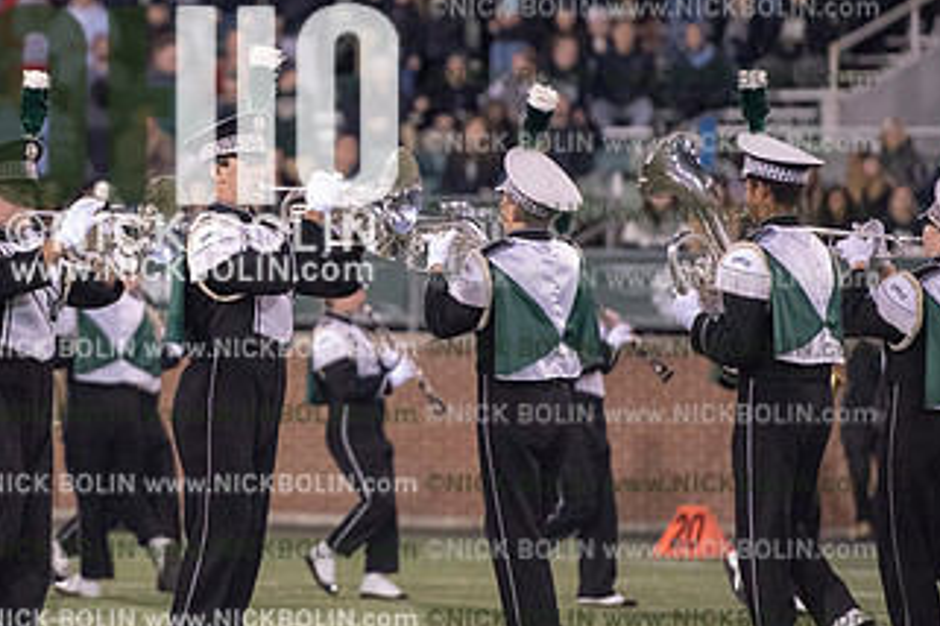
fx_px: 9425
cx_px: 190
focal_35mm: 361
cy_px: 145
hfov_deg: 5.7
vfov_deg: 3.8
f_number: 3.2
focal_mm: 200
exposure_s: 1/1250
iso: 5000
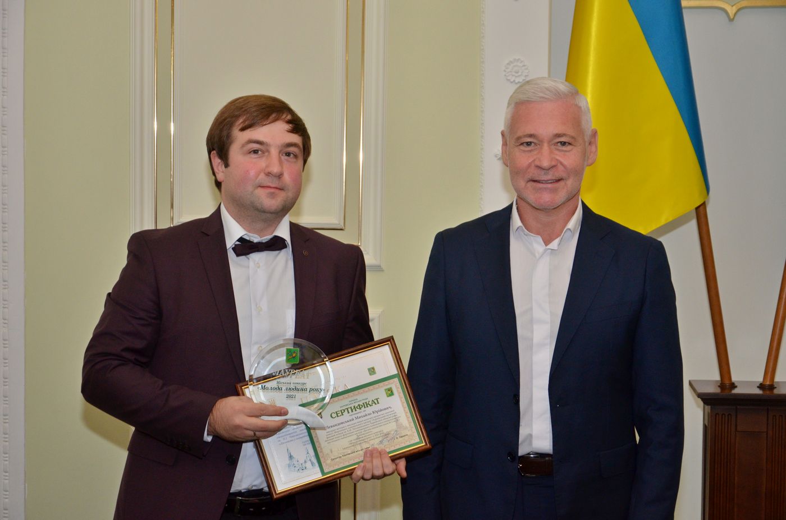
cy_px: 260
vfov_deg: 18.8
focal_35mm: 72
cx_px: 393
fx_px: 1569
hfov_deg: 28.1
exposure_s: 1/250
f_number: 4.8
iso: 800
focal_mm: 48
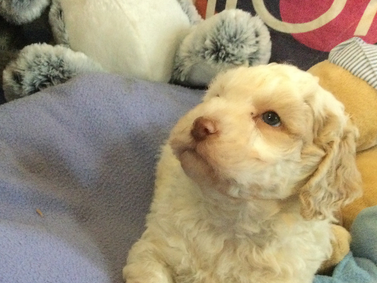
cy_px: 189
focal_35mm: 45
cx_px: 131
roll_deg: -6.0
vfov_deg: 31.9
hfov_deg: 41.6
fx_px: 490
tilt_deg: -22.6
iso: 400
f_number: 2.4
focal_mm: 3.3
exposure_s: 1/17
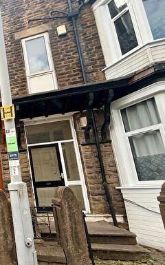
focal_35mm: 27
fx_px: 195
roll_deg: +1.6
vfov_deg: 67.9
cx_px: -68
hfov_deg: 30.9
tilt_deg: +12.1
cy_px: 155
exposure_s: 1/408
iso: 50
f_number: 2.2
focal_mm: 2.22
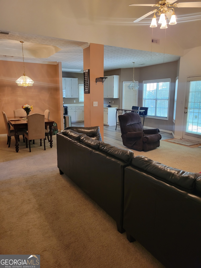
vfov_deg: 67.3
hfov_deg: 53.1
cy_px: 134
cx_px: 100
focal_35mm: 26
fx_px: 201
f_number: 1.8
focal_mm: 5.4
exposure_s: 1/40
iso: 320
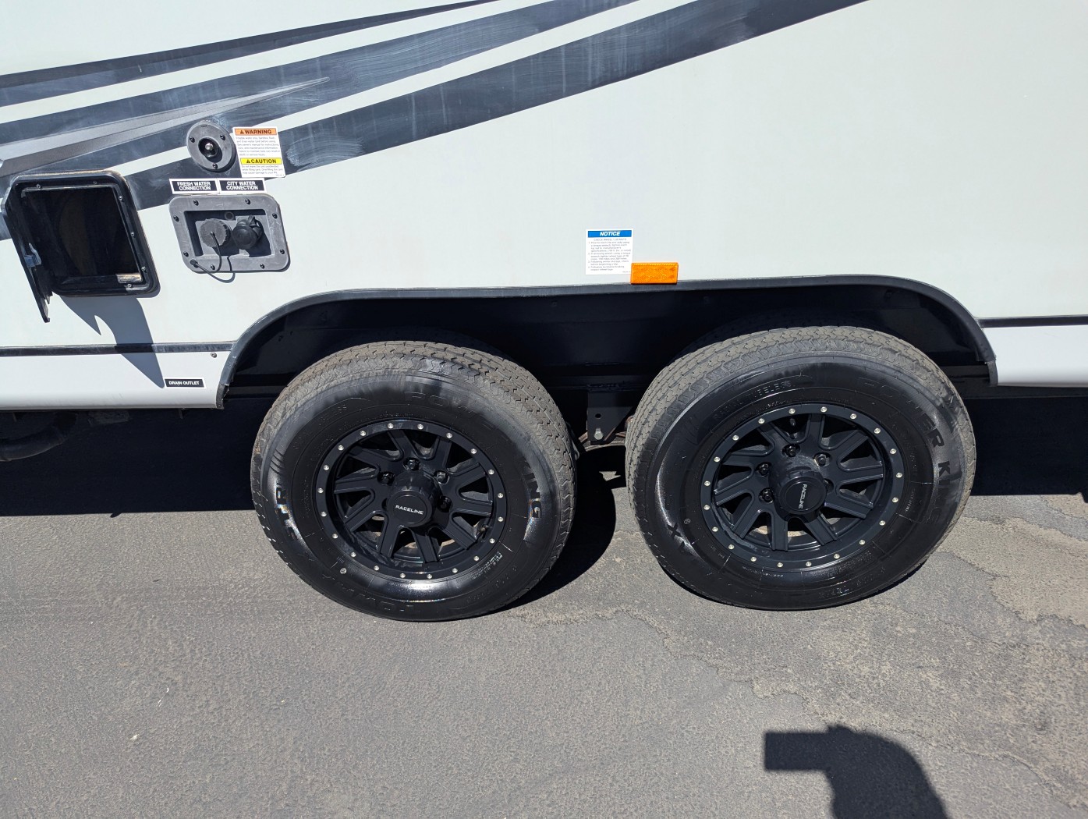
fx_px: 755
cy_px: 410
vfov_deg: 56.9
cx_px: 544
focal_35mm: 24
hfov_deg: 71.5
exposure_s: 1/1825
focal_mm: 6.81
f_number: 1.85
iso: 48
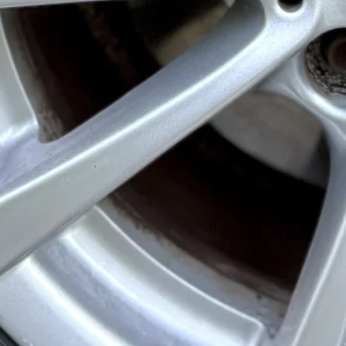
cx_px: 467
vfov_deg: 11.8
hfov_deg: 12.2
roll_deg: +0.8
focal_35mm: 138
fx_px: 1561
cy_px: -241
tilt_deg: -9.7
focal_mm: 6.76
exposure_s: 1/121
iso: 200
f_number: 1.78
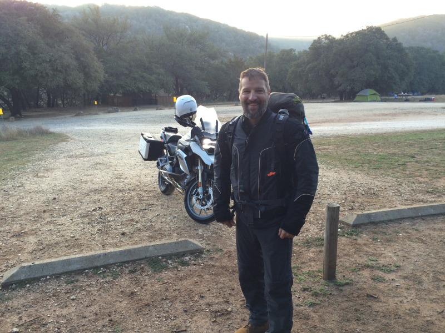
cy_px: 166
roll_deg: +0.3
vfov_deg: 48.2
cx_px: 222
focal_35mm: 29
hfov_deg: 61.7
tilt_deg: -15.8
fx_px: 373
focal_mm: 4.15
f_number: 2.2
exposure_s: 1/120
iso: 40
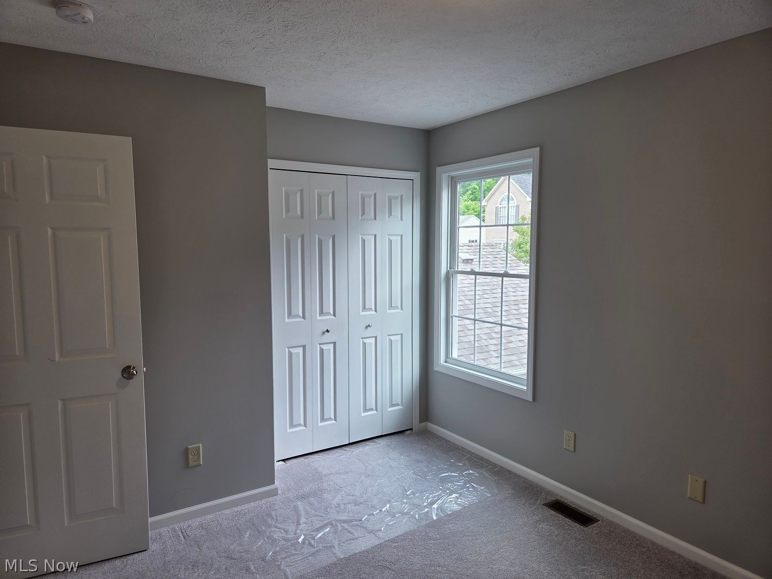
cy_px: 290
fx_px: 513
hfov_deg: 73.9
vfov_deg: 58.9
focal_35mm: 23
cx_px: 386
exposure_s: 1/120
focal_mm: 5.4
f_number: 1.8
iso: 32
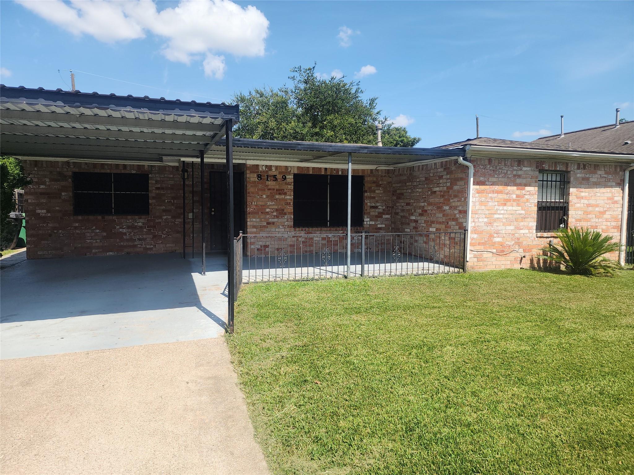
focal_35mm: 23
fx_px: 421
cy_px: 238
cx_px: 317
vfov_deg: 58.9
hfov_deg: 73.9
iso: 12
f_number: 1.8
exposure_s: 1/786
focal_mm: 6.4
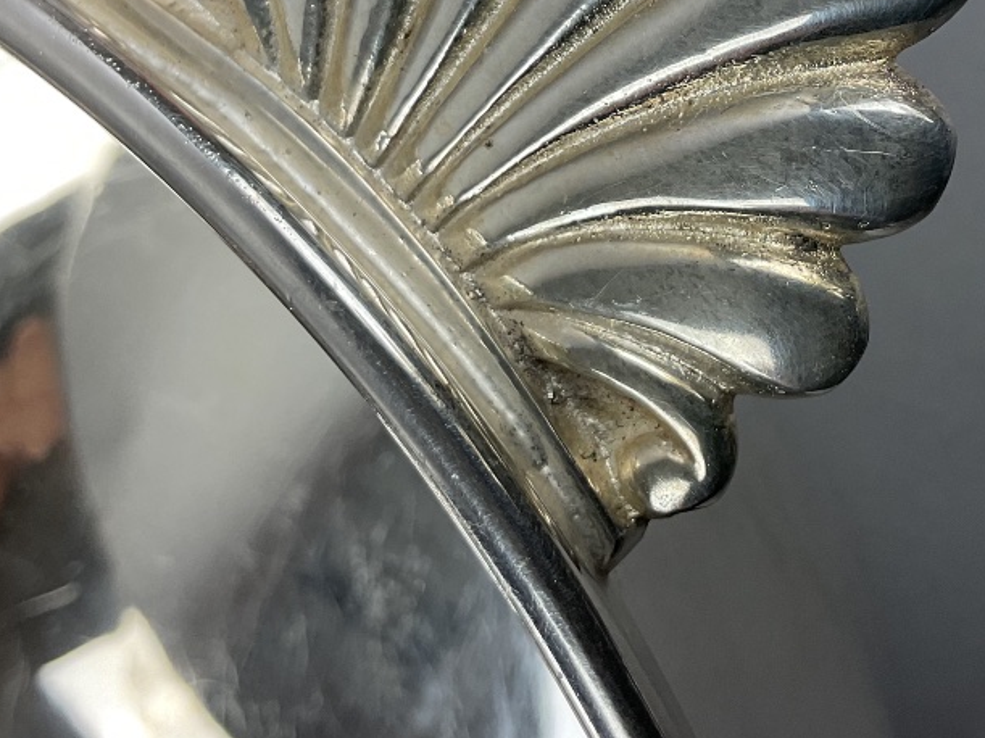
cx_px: 679
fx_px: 1622
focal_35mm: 57
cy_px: 81
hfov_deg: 33.4
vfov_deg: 24.9
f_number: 1.8
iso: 40
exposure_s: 1/100
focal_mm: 3
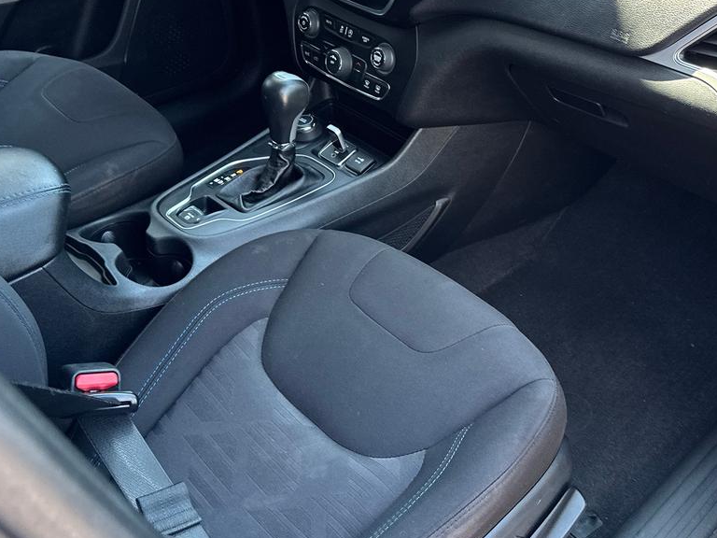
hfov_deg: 45.8
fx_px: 829
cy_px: 185
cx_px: 497
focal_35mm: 40
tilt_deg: -39.5
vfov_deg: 35.6
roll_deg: +1.1
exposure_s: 1/121
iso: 160
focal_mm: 6.76
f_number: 1.78
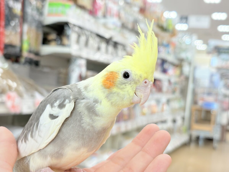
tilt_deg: +0.4
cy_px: 86
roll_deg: -4.9
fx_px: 344
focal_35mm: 52
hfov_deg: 36.8
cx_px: 114
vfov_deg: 28.0
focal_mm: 5.96
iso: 40
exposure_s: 1/50
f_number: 1.6
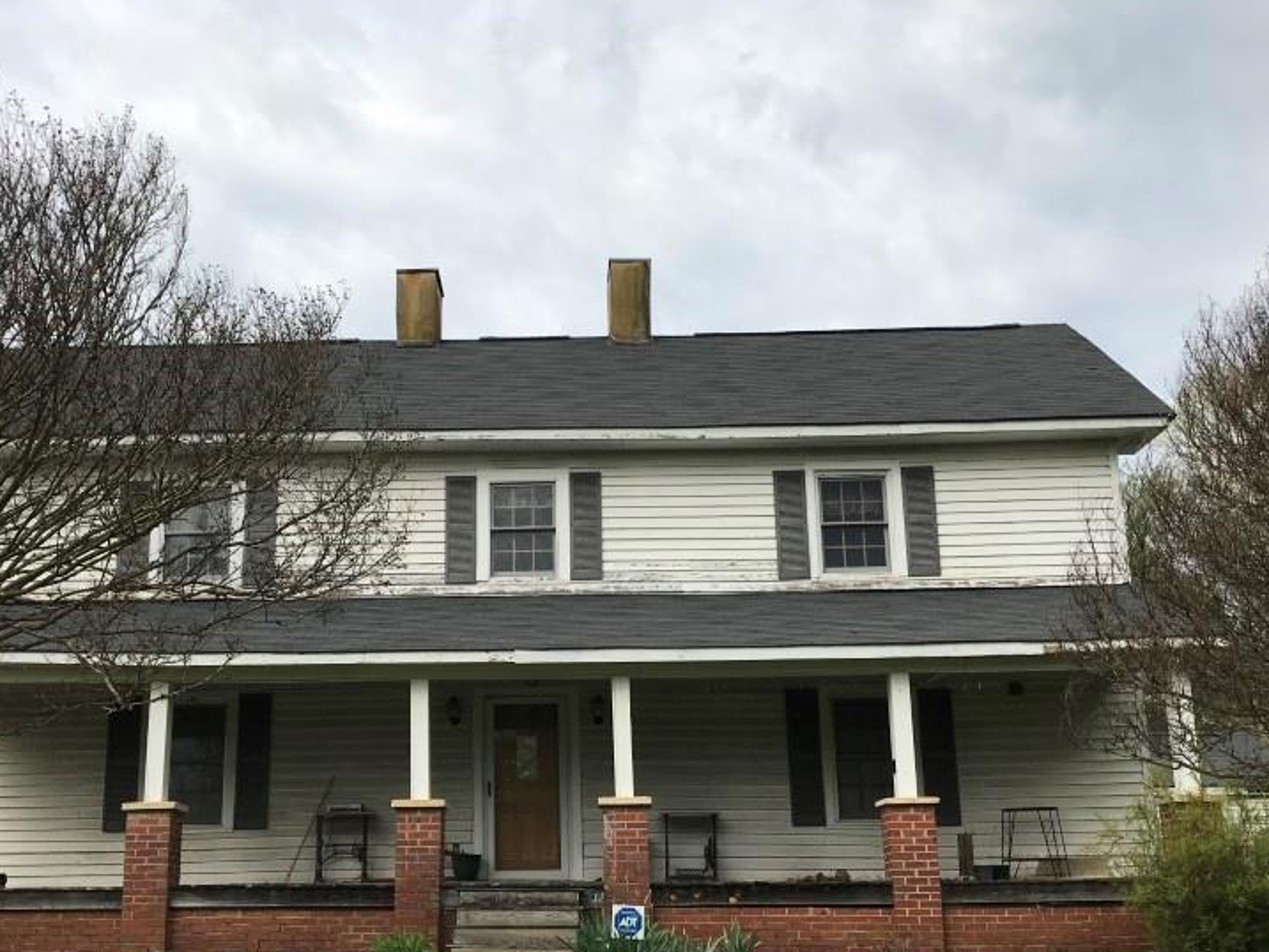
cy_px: 609
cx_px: 559
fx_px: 1467
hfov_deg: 46.7
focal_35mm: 40
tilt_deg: +12.8
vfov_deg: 35.7
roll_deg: +0.3
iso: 20
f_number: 1.8
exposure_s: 1/2128
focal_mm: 3.99
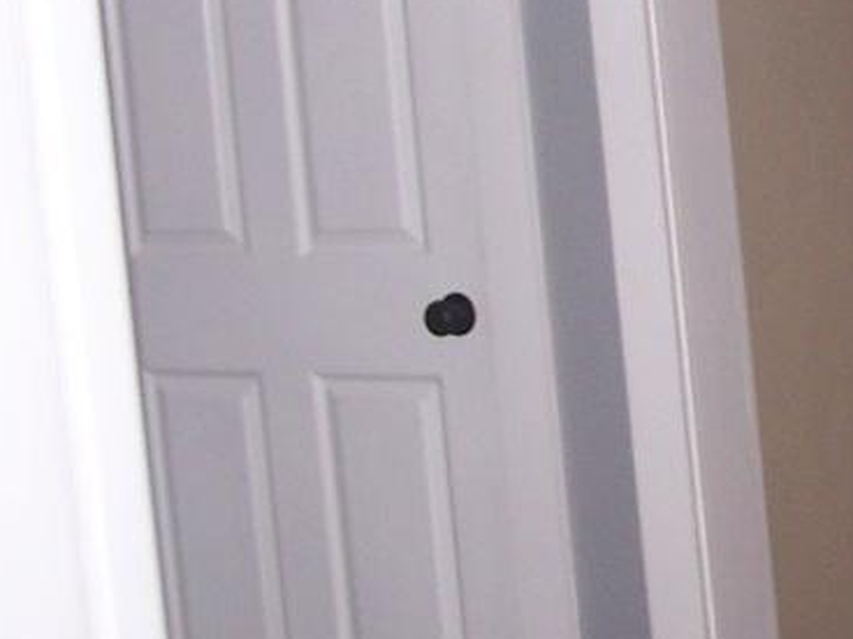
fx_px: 3056
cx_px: 1004
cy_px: 139
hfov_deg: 15.4
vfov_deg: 11.9
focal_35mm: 124
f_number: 2.8
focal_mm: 6.3
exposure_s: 1/60
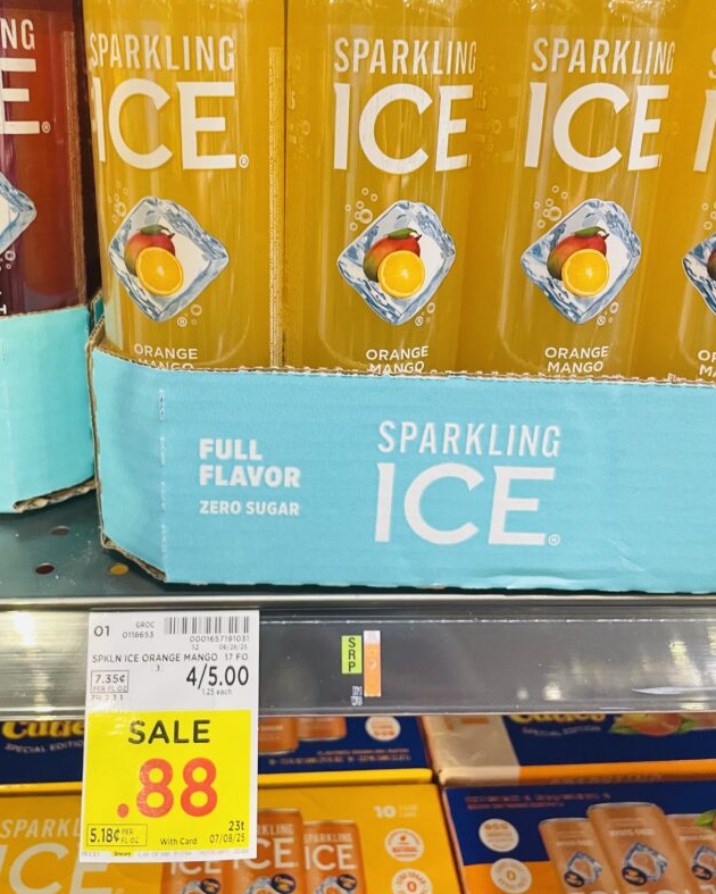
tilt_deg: -21.1
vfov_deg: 53.8
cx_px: 330
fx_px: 874
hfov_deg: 44.5
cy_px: 359
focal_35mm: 33
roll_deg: -1.9
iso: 200
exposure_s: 1/60
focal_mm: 4.2
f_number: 1.6
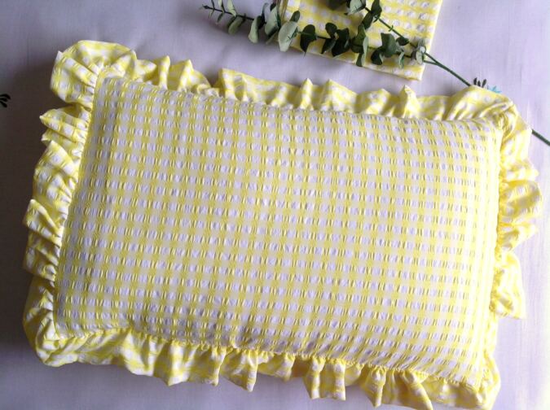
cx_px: 275
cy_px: 205
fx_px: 555
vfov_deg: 40.6
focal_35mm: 35
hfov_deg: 52.7
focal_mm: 4.28
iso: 50
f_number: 2.4
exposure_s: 1/214
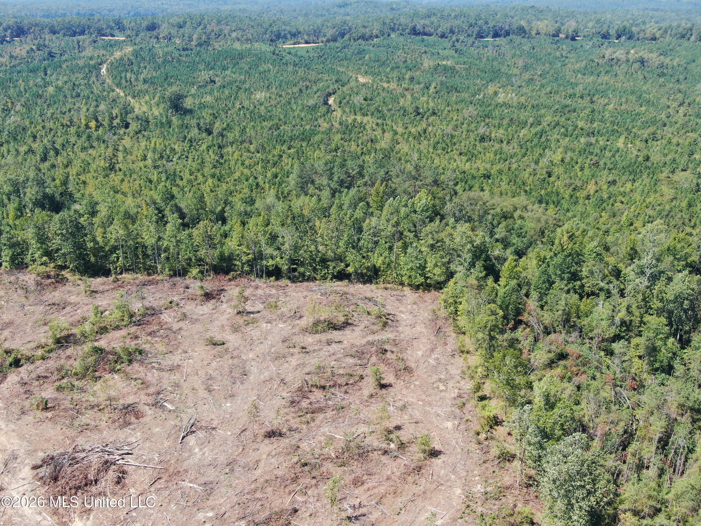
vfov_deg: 39.7
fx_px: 729
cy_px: 263
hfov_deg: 51.4
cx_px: 350
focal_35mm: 36
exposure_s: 1/320
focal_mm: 6.21
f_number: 3.3
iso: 100
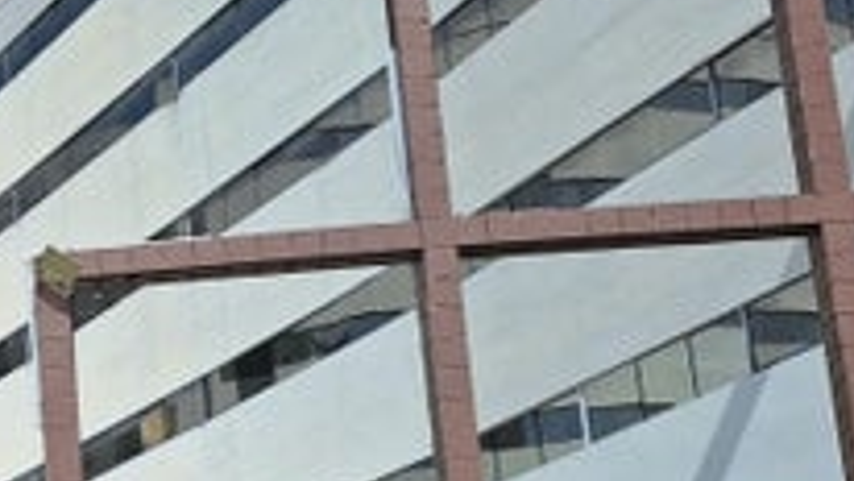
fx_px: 1767
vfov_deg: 14.7
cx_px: -386
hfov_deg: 22.7
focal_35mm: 78
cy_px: 663
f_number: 1.8
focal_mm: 5.54
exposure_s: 1/4505
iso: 40
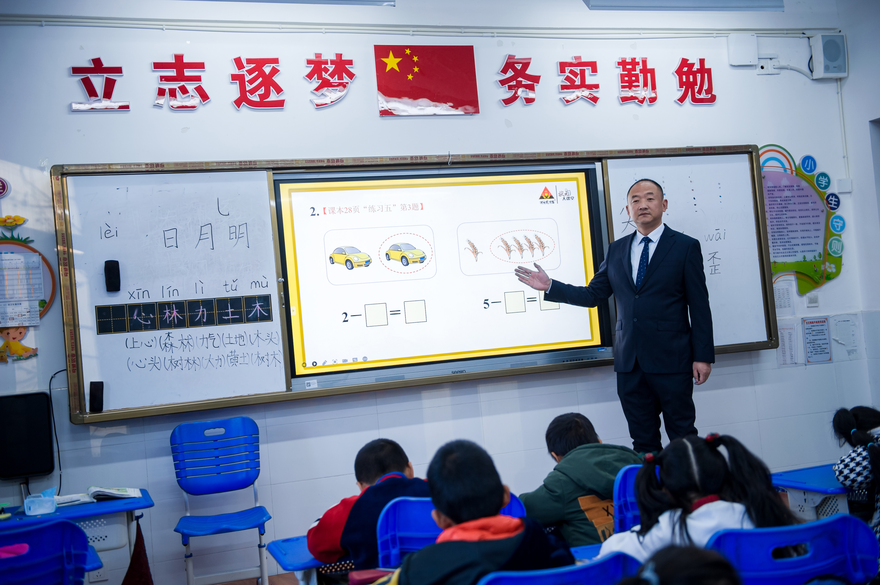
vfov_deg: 31.9
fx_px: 1026
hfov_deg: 46.4
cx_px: 440
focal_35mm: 42
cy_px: 292
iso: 400
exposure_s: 1/125
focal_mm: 42
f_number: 2.8
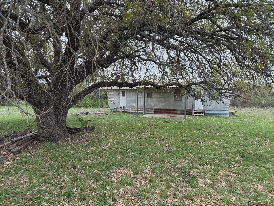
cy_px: 103
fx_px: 190
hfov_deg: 71.6
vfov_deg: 56.8
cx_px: 137
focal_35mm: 24
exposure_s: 1/1075
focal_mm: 6.76
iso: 100
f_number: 1.78
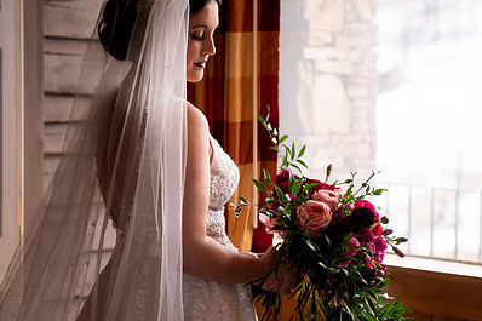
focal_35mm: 86
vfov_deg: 15.9
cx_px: 268
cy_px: 168
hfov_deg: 23.6
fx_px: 1151
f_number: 3.2
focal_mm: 58
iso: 2500
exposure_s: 1/6400
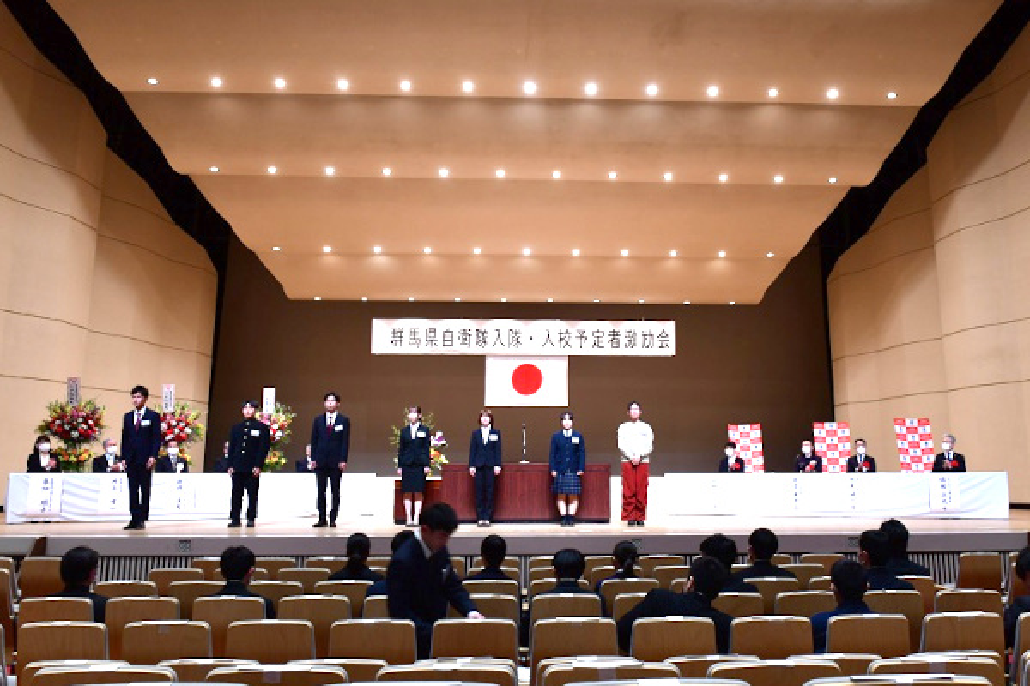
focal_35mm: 26
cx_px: 515
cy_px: 343
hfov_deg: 69.4
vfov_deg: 49.6
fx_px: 744
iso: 1000
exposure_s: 1/50
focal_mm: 26
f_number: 6.3
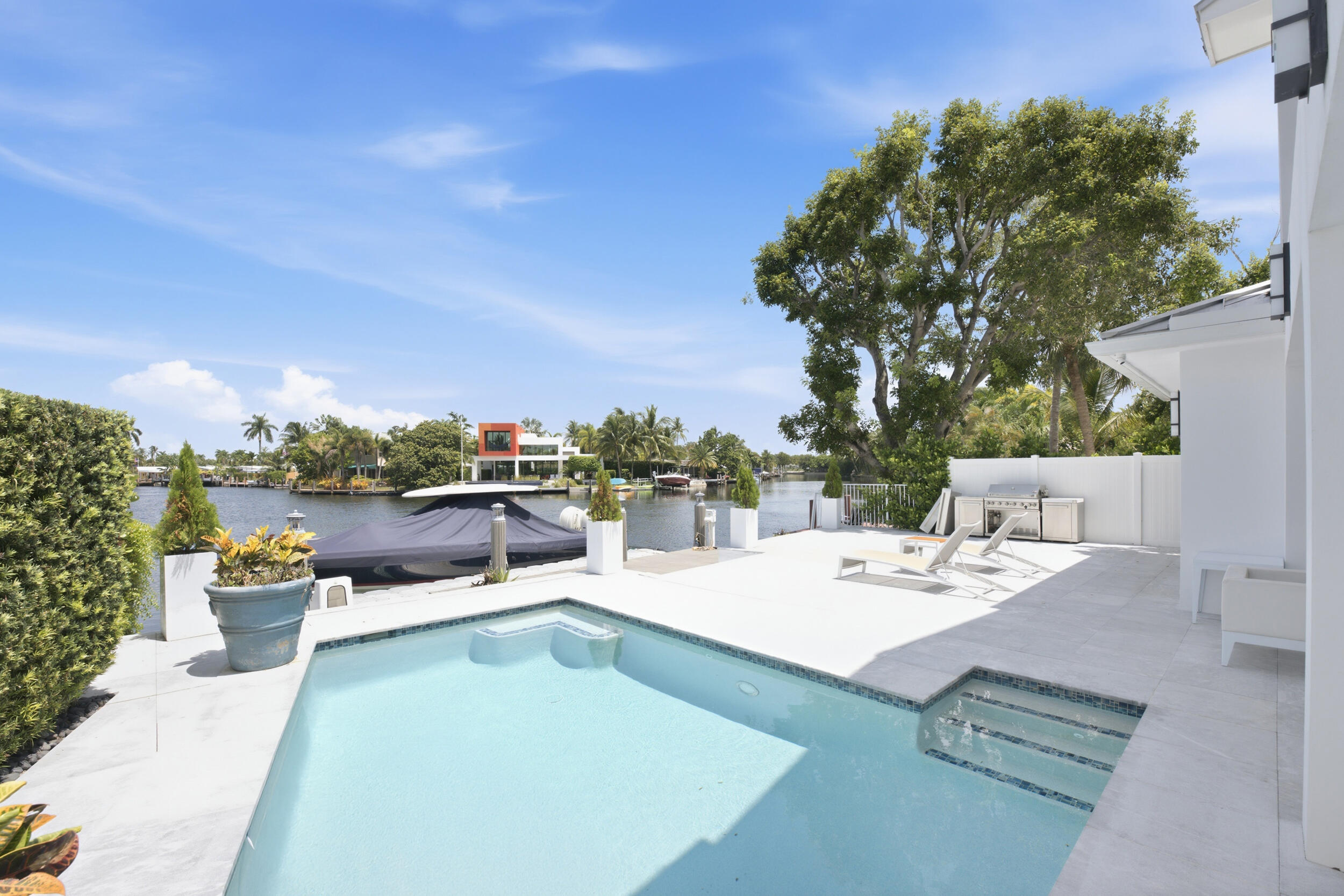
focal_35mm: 14
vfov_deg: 81.2
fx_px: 523
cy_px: 448
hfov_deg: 104.3
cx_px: 672
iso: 125
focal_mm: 14
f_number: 9
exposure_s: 1/125
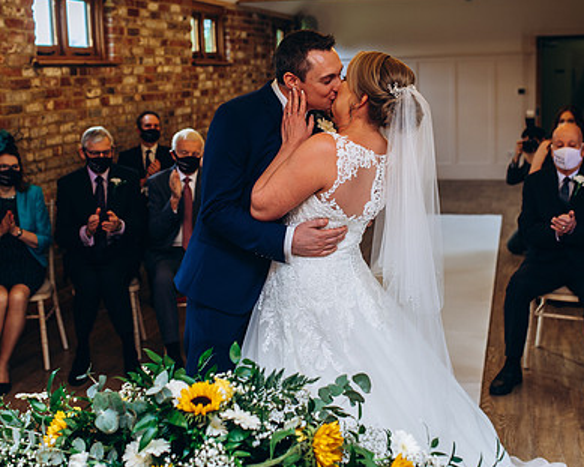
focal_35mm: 49
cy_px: 182
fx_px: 847
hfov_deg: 38.0
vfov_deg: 30.7
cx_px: 303
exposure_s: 1/100
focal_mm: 35
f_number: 2.8
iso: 200
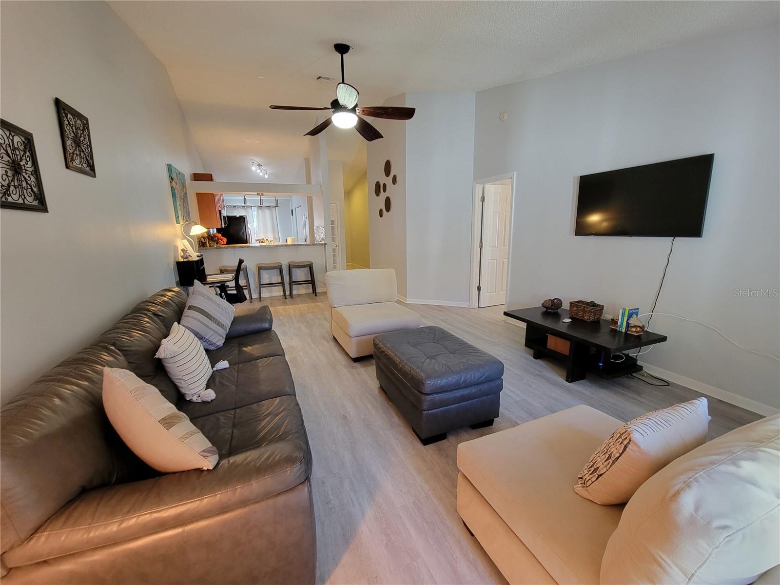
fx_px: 293
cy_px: 292
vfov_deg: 89.9
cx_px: 390
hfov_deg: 106.2
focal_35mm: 13
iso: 320
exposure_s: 1/30
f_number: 2.2
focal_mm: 2.2
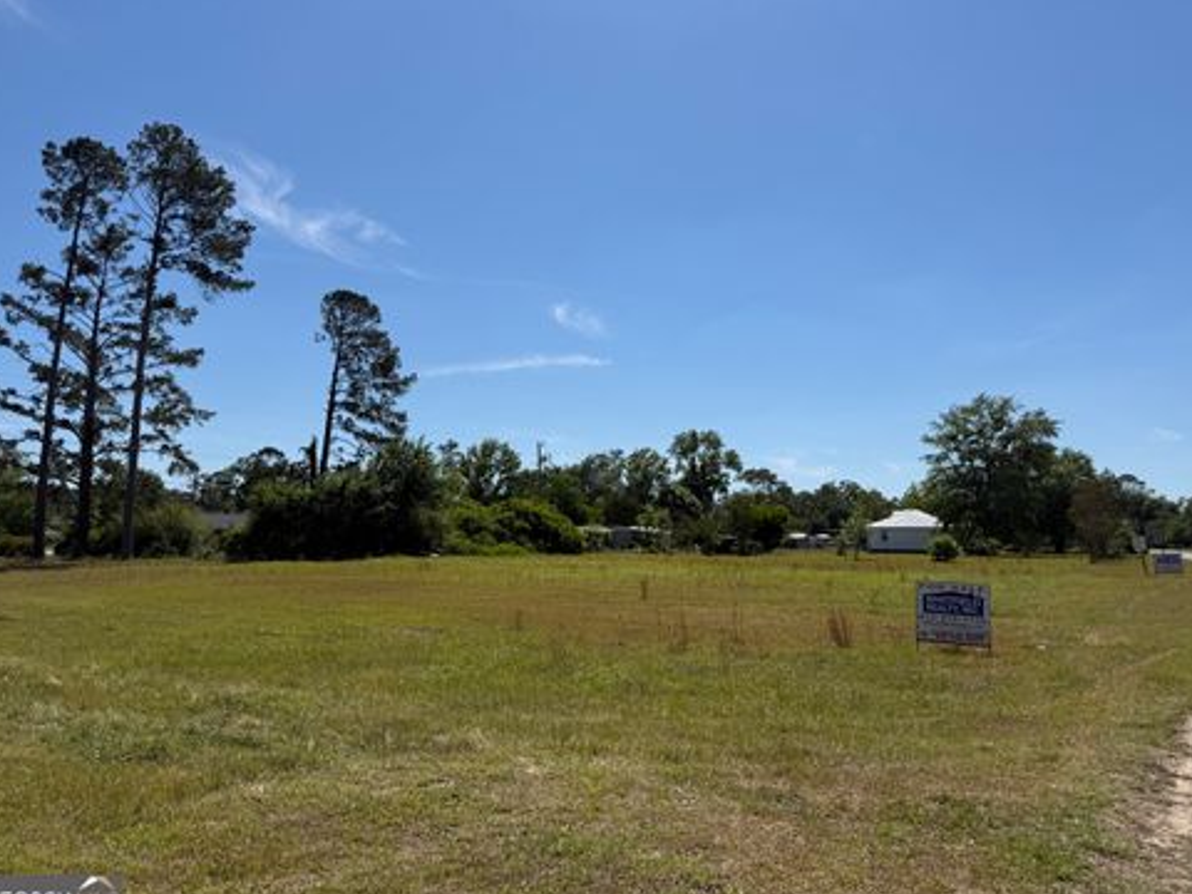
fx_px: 861
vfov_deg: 54.9
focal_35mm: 25
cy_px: 456
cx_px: 603
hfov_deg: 69.4
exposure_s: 1/9091
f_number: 1.78
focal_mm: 6.76
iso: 80
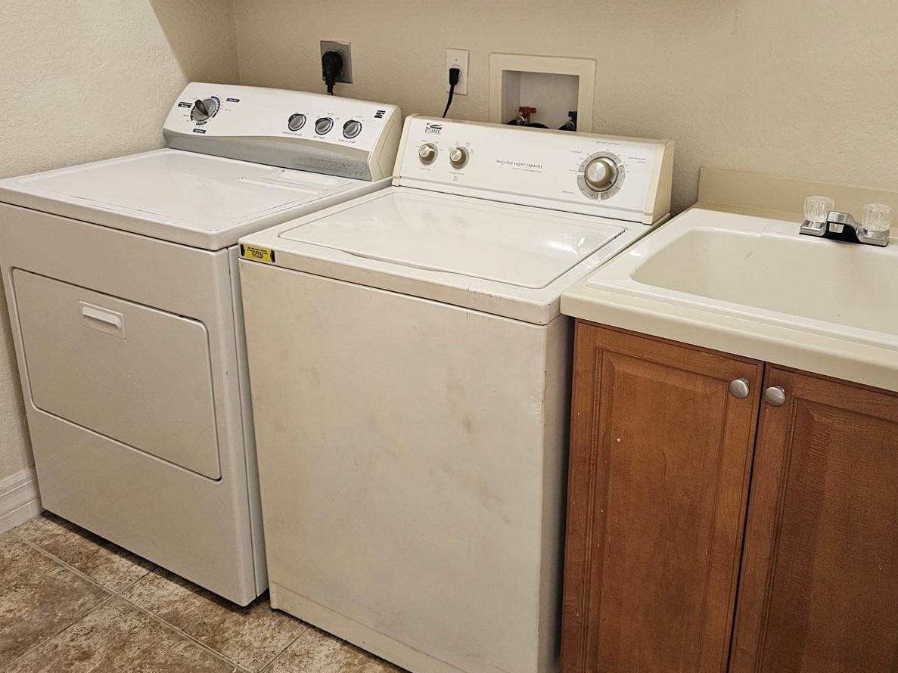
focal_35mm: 31
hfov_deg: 58.2
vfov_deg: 45.1
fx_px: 804
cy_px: 261
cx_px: 508
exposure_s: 1/120
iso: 400
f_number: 1.7
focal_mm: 6.3
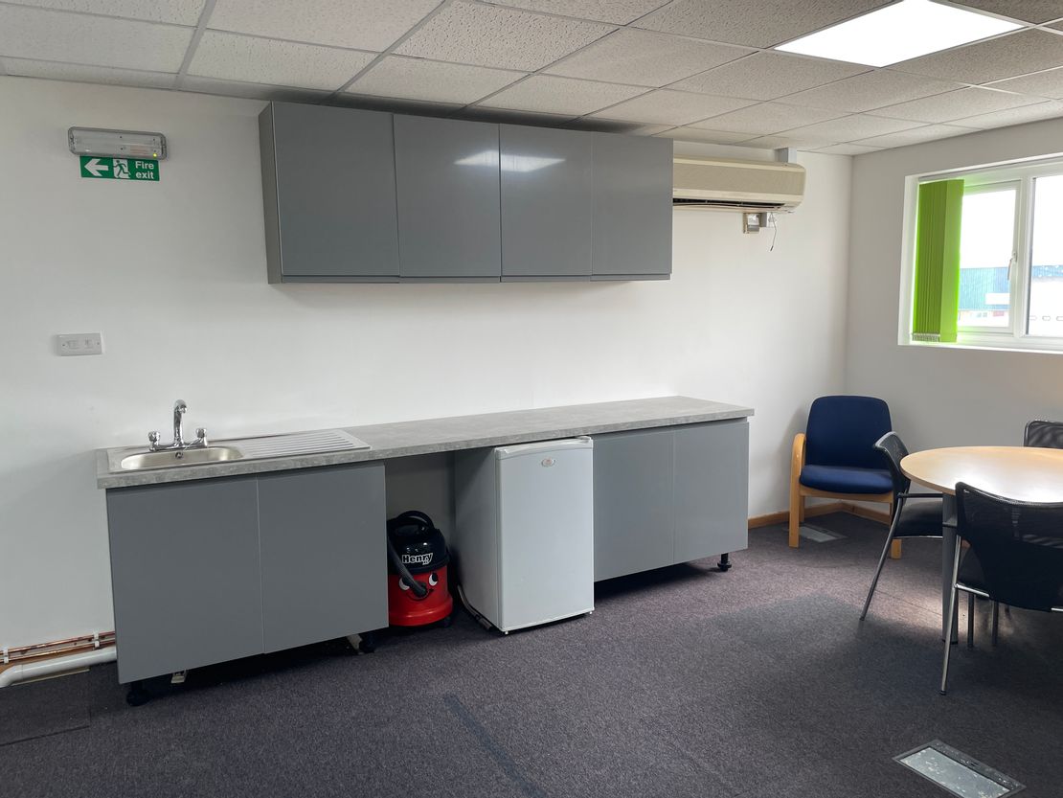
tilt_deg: -5.7
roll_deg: +0.8
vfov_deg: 53.1
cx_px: 532
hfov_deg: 67.3
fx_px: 799
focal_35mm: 26
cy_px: 399
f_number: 1.6
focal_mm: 4.2
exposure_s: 1/100
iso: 50
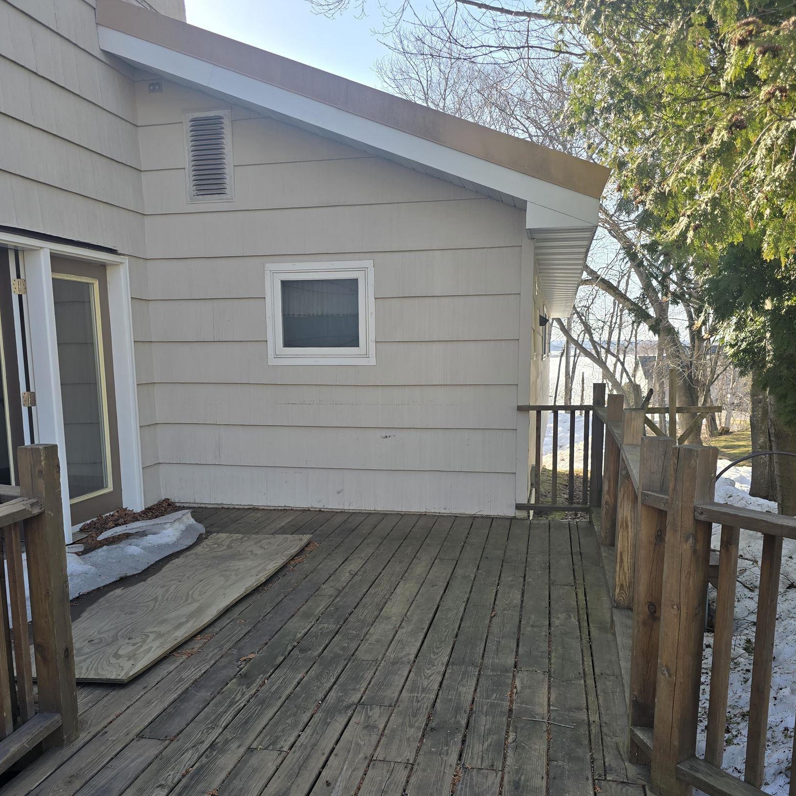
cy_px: 457
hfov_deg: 55.6
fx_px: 754
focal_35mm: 29
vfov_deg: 55.4
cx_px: 384
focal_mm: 6.3
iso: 12
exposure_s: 1/296
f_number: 1.7
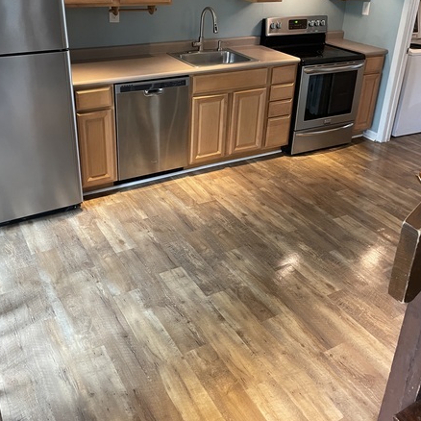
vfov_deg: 46.6
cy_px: 148
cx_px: 199
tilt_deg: -22.2
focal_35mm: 35
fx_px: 482
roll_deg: -3.0
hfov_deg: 47.2
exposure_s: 1/60
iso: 320
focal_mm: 4.2
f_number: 1.6
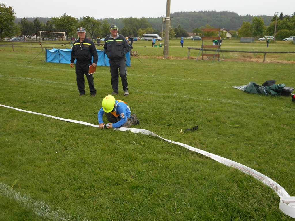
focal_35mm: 34
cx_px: 148
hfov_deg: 54.0
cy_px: 110
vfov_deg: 41.8
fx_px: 290
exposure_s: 1/100
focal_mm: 6
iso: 80
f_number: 4.2
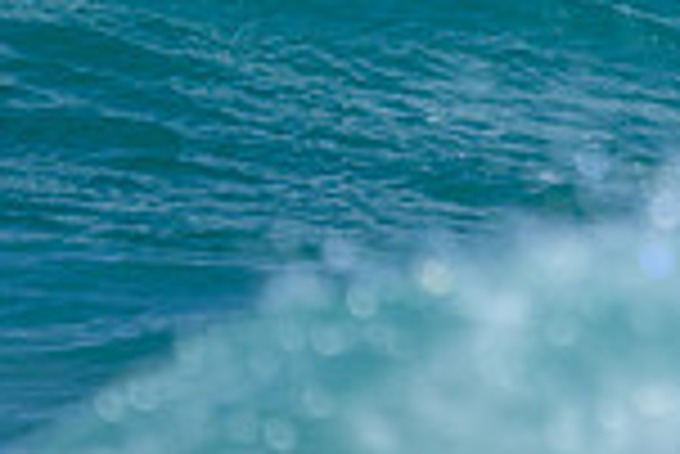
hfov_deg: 0.5
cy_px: -544
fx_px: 79673
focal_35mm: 4214
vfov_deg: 0.3
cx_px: 1092
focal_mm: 800
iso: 320
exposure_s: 1/2500
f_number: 6.3
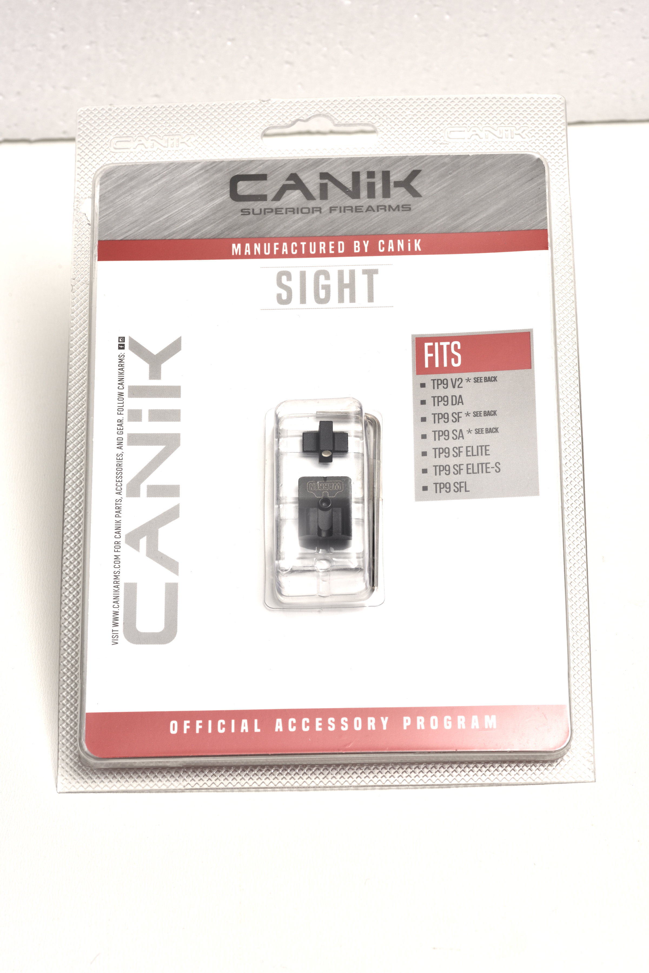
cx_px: 324
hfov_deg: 13.1
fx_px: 2837
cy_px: 486
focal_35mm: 105
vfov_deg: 19.5
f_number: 13
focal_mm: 105
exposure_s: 1/160
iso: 200
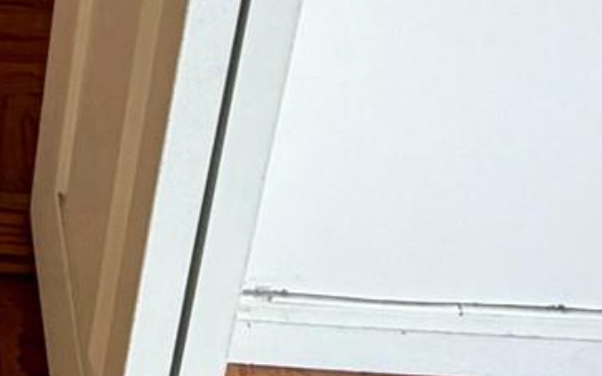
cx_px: -276
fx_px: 1378
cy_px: -770
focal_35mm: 84
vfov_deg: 10.5
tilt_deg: -22.0
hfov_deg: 21.2
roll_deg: +0.0
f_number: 2.2
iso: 125
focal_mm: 2.22
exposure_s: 1/120
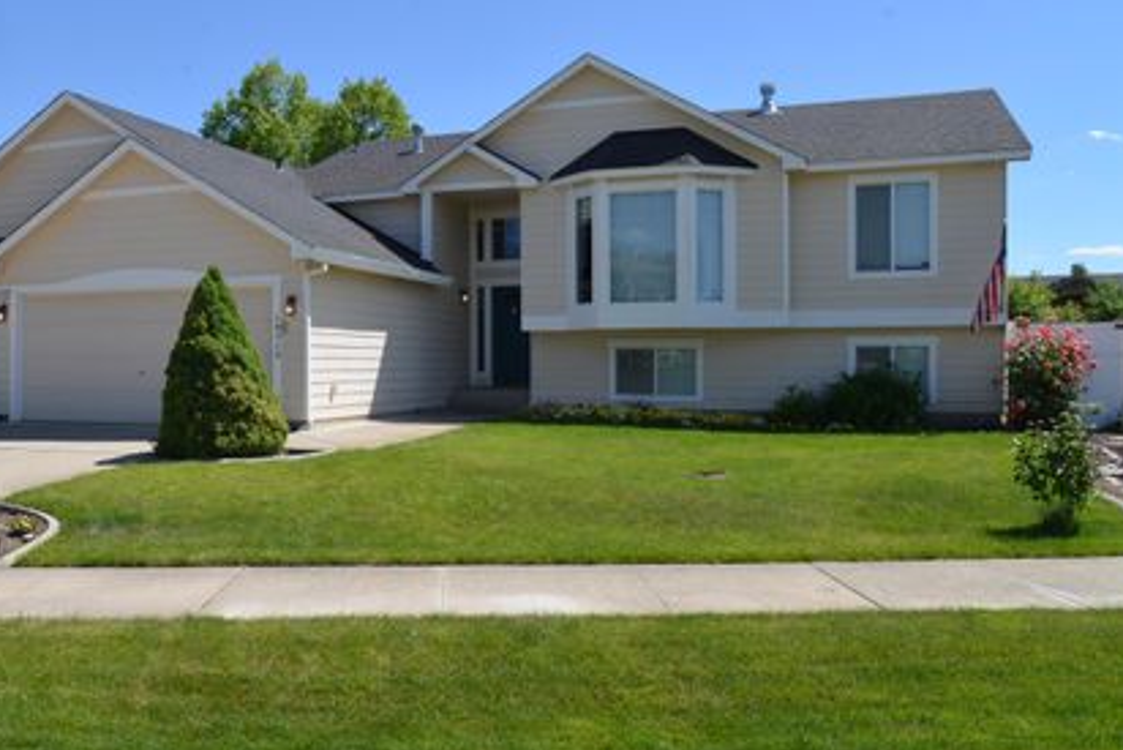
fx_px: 1061
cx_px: 447
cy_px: 390
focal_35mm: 34
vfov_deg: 38.9
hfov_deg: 55.4
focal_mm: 28
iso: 125
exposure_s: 1/250
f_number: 8
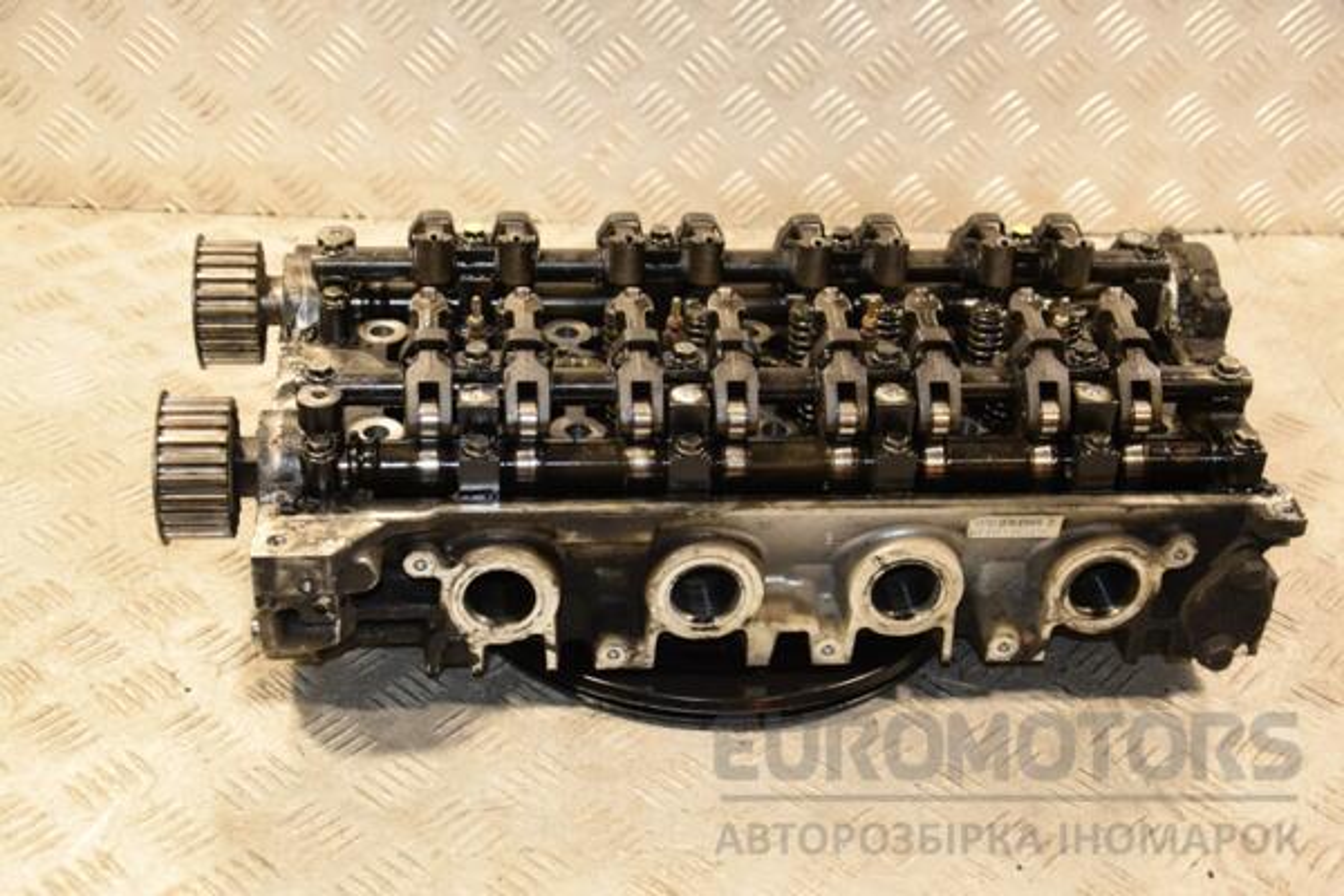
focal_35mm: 51
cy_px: 448
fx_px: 1904
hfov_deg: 38.9
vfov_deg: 26.5
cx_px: 672
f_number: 5
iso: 800
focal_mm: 34
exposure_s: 1/125
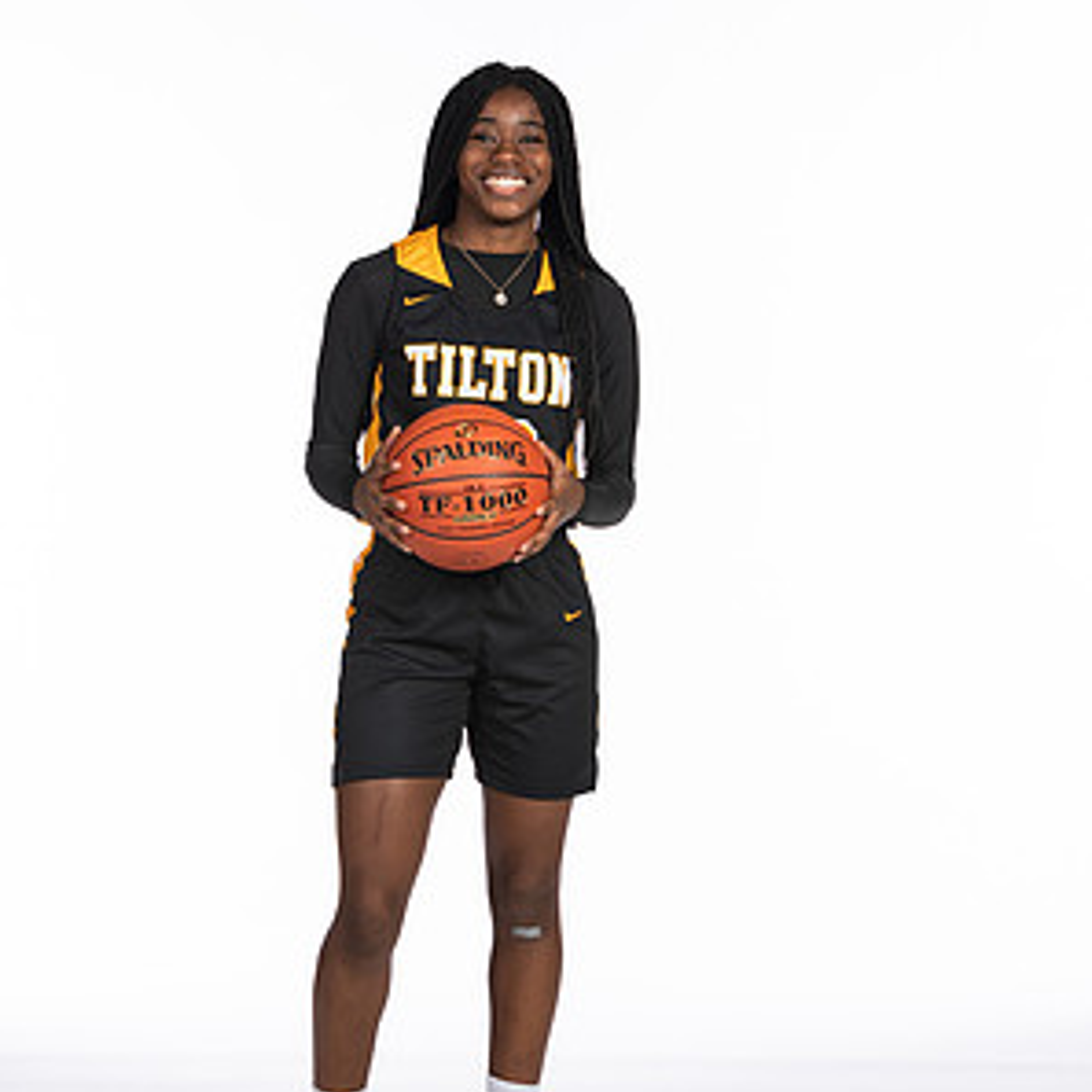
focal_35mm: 135
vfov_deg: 12.9
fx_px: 4818
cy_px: 585
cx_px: 548
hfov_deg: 12.9
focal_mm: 70
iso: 100
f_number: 5.6
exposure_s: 1/100
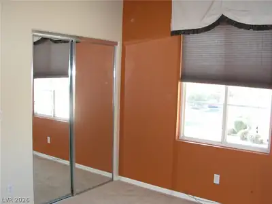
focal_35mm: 36
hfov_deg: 51.4
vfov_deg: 39.7
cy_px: 102
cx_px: 136
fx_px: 283
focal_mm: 6
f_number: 3.2
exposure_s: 1/40
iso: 80
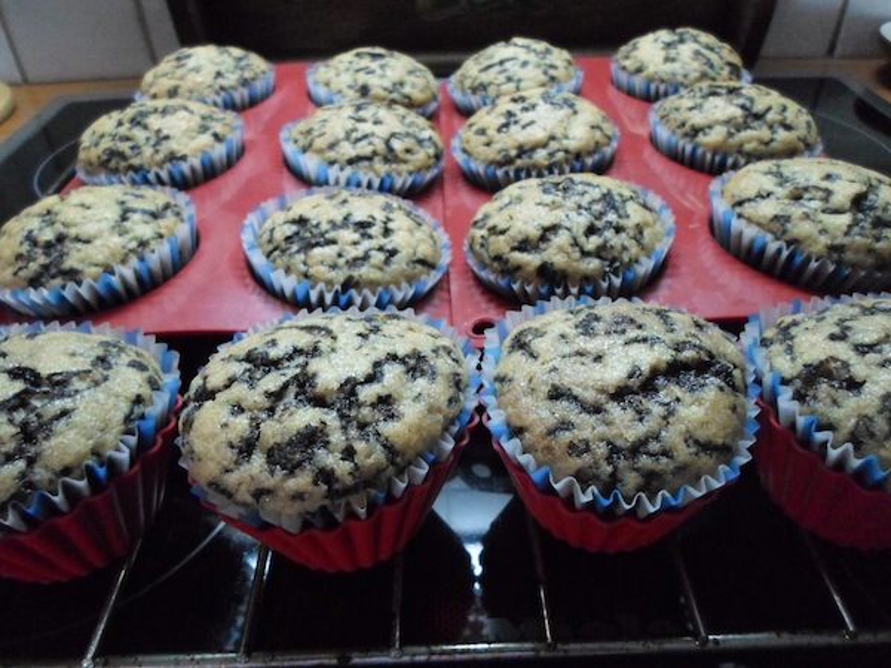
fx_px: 643
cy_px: 334
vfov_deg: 54.9
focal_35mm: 25
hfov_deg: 69.4
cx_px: 446
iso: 400
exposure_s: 1/30
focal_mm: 4.5
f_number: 2.5
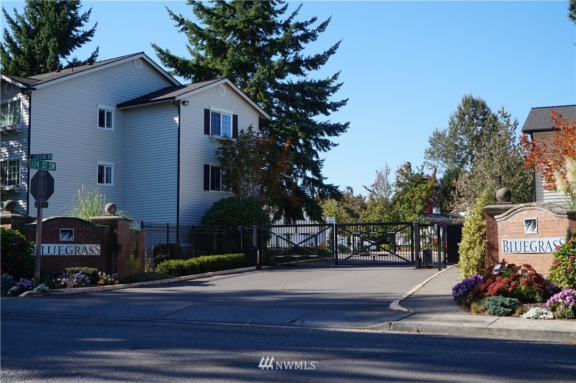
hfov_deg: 37.9
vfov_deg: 25.7
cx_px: 288
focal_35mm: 52
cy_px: 192
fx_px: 839
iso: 100
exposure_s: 1/80
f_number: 11
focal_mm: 35
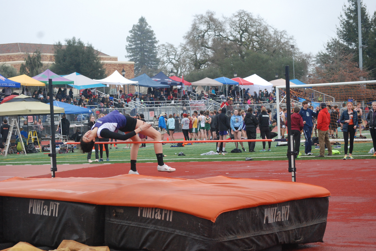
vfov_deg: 13.5
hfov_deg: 20.0
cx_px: 188
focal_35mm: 102
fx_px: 1067
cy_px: 126
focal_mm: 68
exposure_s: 1/800
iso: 1000
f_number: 7.1
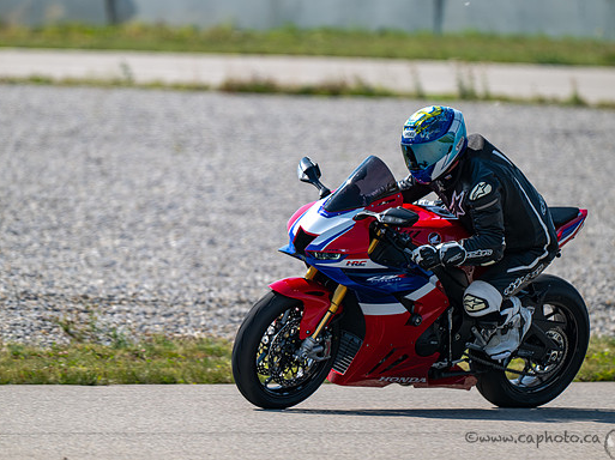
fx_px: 11593
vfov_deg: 2.3
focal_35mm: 653
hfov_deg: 3.0
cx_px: 301
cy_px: 231
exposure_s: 1/1250
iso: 250
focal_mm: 600
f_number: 6.3
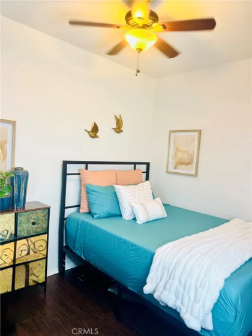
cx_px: 126
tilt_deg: -4.2
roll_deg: -3.8
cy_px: 168
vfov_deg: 71.6
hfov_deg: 56.8
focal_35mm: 24
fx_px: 233
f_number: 1.78
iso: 125
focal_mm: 6.76
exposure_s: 1/60
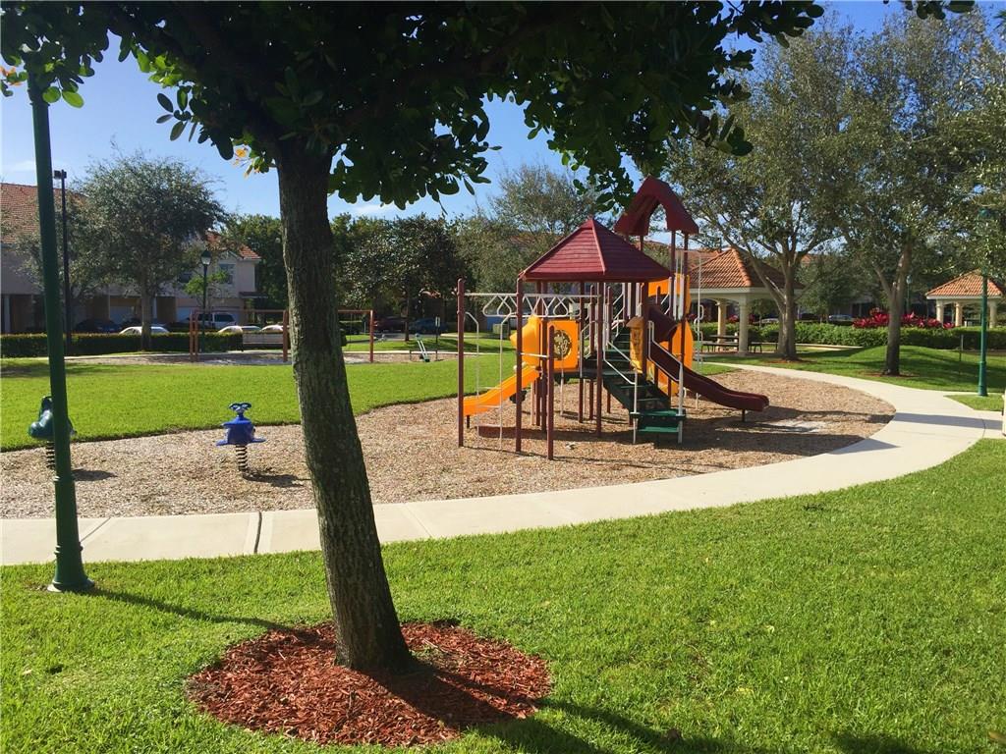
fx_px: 843
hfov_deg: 61.7
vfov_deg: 48.2
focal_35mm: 29
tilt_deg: -4.4
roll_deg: -0.2
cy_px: 377
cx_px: 503
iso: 32
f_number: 2.2
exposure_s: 1/2475
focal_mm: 4.15
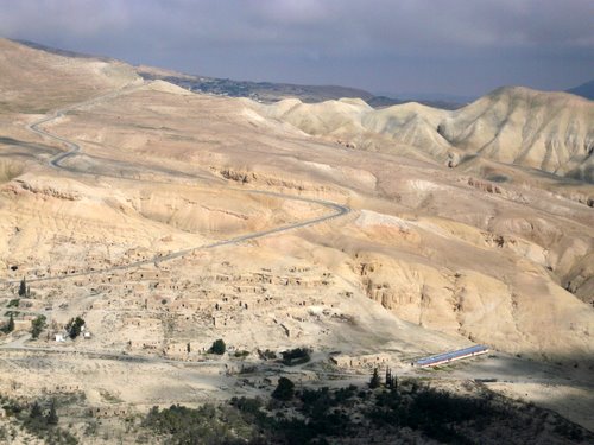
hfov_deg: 19.3
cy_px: 222
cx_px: 297
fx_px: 1750
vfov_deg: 14.5
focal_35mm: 102
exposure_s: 1/250
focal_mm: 16.8
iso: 100
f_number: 16
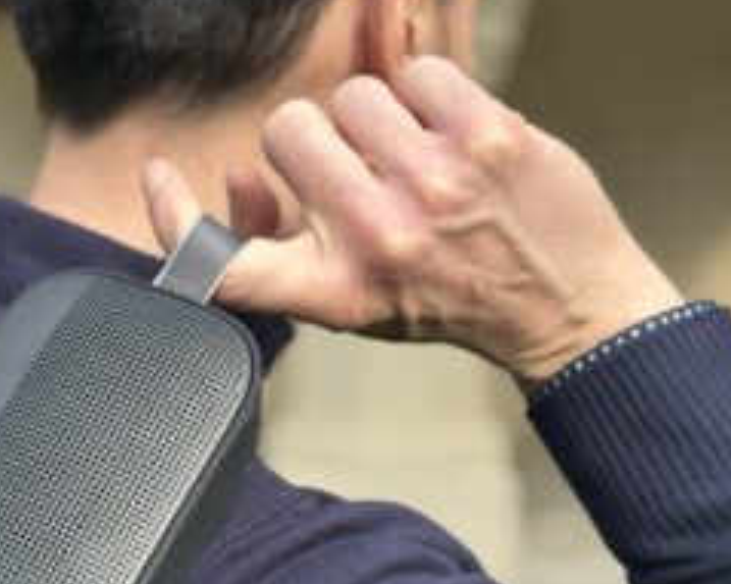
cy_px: 508
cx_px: 31
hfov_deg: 19.9
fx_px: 2033
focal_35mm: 94
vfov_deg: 16.2
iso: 64
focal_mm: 6.76
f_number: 1.78
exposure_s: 1/593
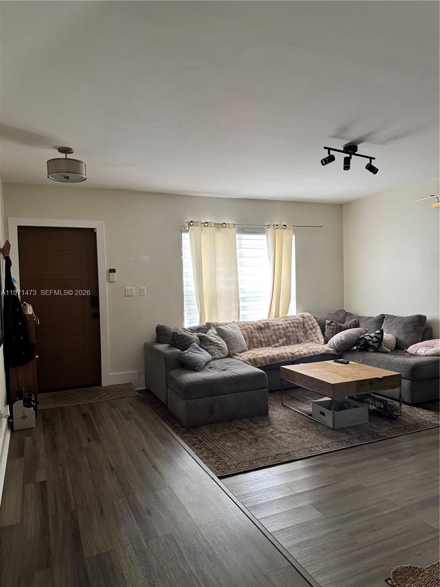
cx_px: 220
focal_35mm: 24
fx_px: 407
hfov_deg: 56.8
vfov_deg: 71.6
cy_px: 294
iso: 400
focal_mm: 6.76
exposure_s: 1/60
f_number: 1.78
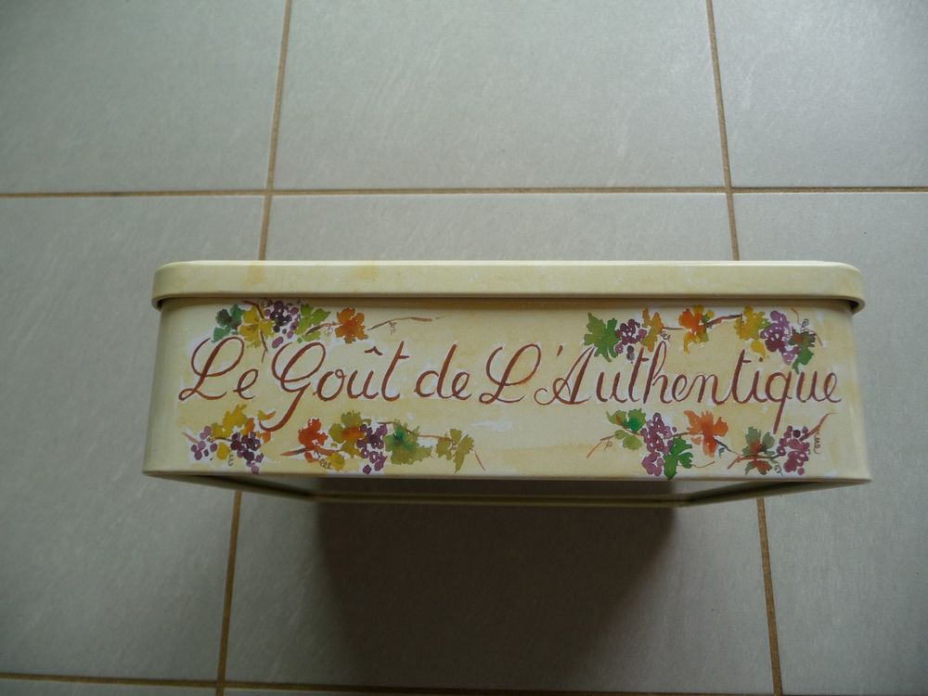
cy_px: 348
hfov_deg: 63.4
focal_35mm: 28
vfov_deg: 49.7
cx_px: 464
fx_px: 751
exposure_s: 1/125
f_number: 3.3
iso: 100
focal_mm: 4.7
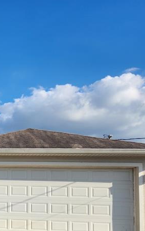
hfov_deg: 19.7
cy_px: 185
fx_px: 348
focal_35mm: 55
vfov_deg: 35.7
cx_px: -87
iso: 20
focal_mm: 5.4
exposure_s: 1/1354
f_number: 1.8
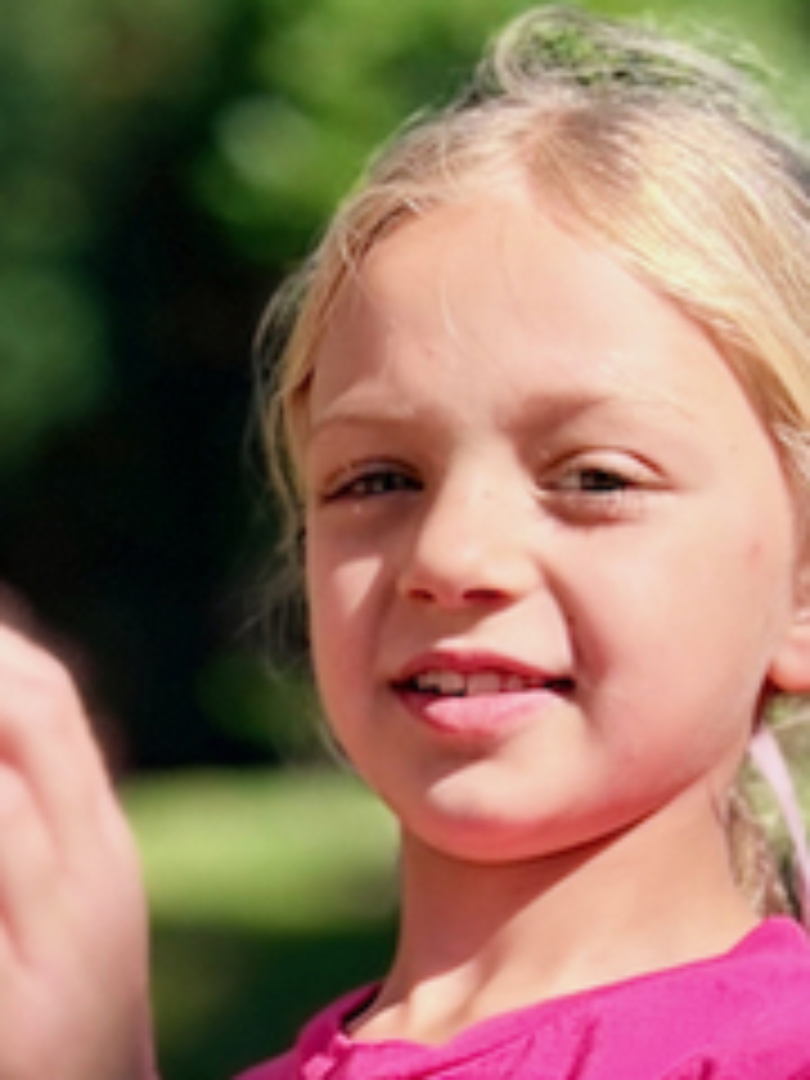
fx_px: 3463
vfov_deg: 15.9
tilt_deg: -11.4
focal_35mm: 111
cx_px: -166
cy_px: 1732
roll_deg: +2.0
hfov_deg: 13.0
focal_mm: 5.96
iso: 50
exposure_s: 1/3125
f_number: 1.6
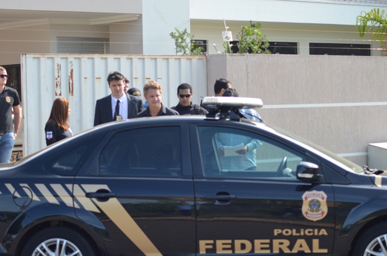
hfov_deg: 19.5
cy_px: 128
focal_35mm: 105
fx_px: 1126
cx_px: 194
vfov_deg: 13.0
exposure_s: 1/500
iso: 280
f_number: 5.6
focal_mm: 70
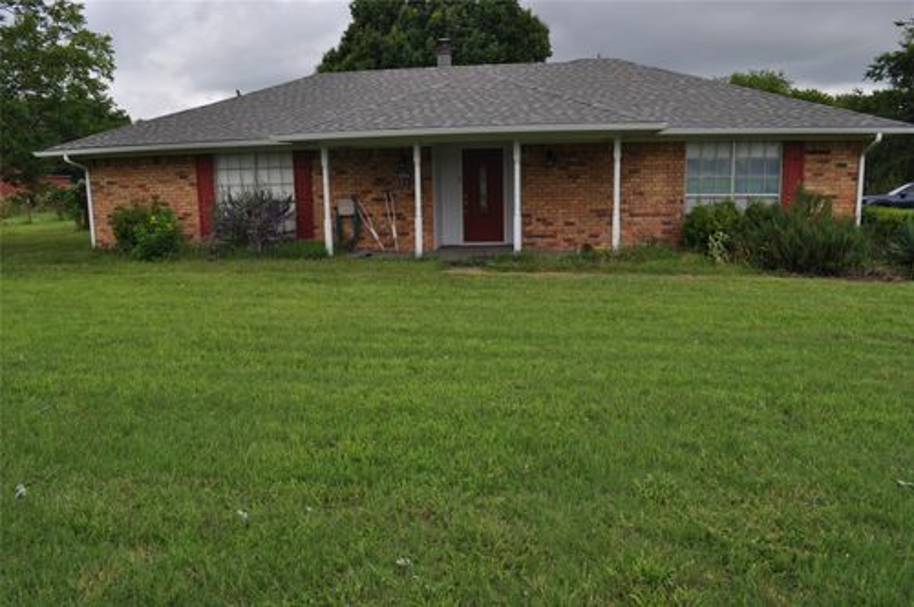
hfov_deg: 67.4
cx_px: 457
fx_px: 685
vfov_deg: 47.8
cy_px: 304
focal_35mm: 27
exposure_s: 1/320
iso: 200
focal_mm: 18
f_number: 9
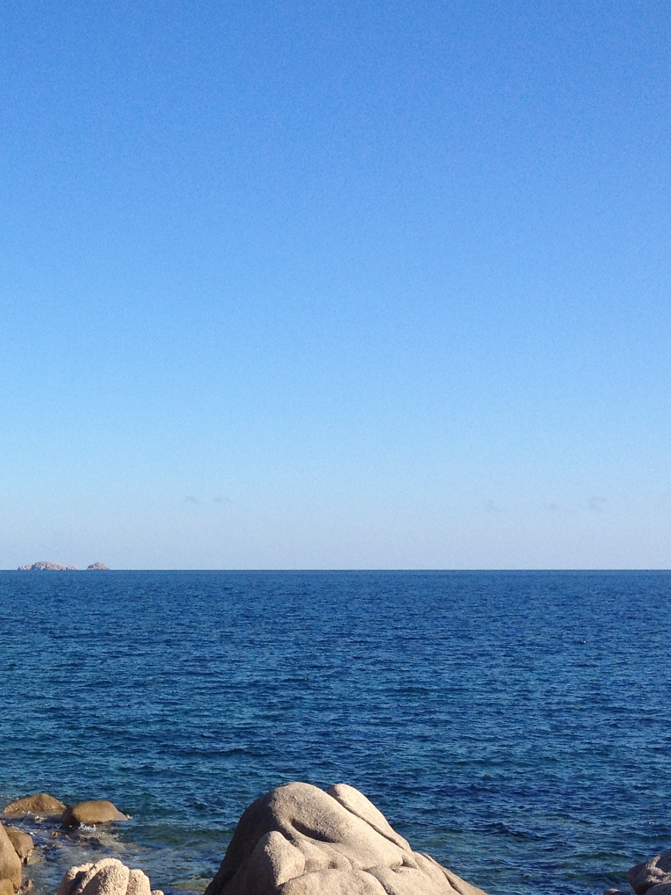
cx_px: -51
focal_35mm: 74
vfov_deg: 26.2
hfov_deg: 19.2
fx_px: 1913
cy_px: 584
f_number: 2.4
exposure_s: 1/1623
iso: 64
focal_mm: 4.28
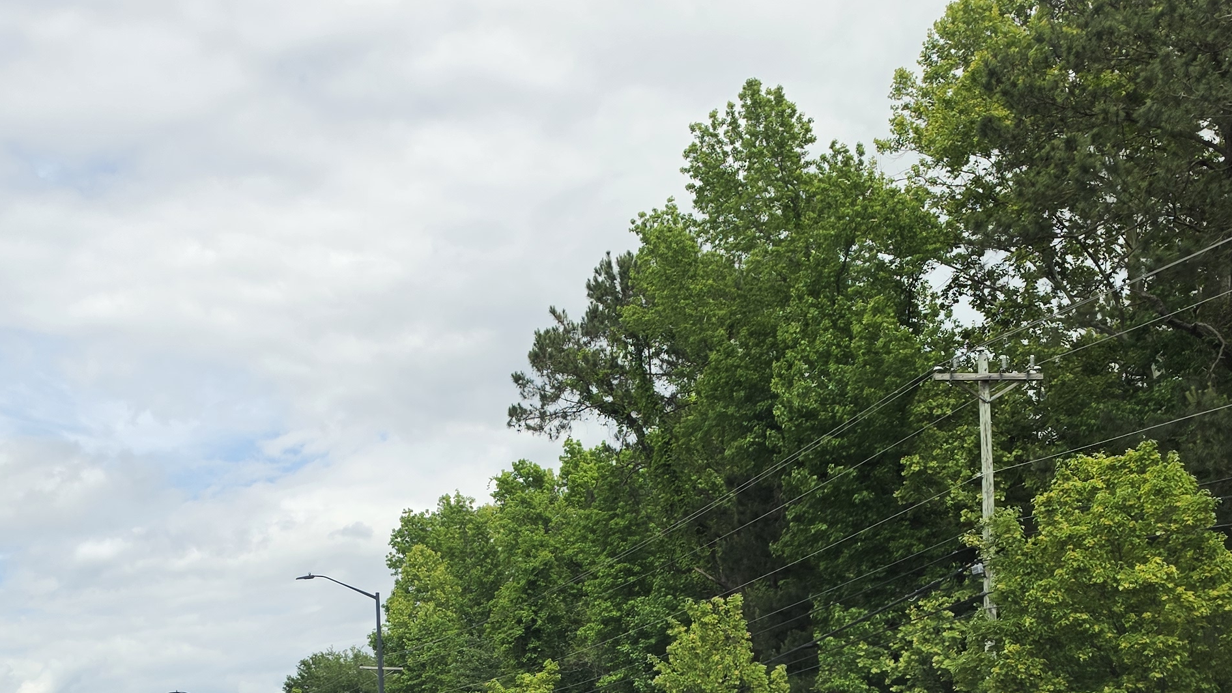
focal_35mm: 53
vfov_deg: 21.3
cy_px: 799
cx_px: 467
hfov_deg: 38.9
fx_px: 1732
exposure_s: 1/4887
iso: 64
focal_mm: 6.5
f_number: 1.4
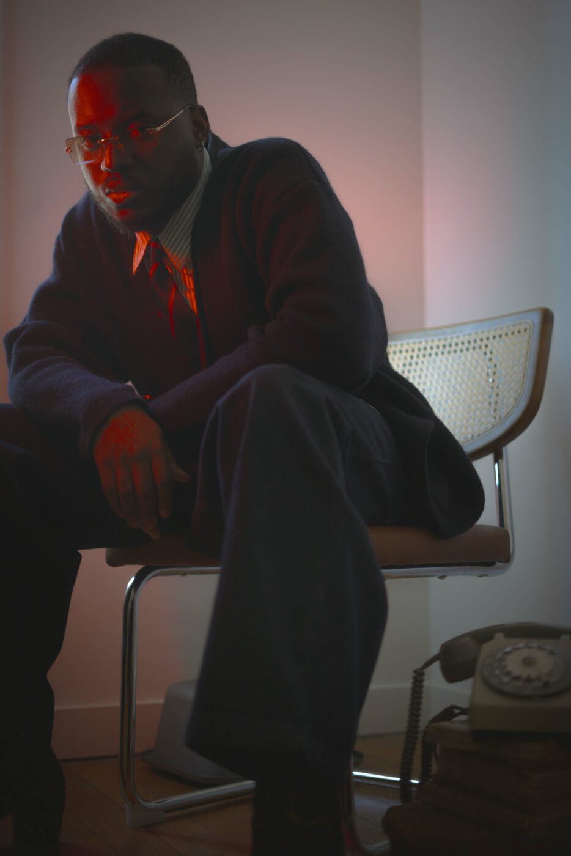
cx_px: 286
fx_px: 1189
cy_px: 428
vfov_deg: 39.6
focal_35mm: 50
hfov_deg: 27.0
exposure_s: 1/125
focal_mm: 50
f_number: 1.8
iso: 250
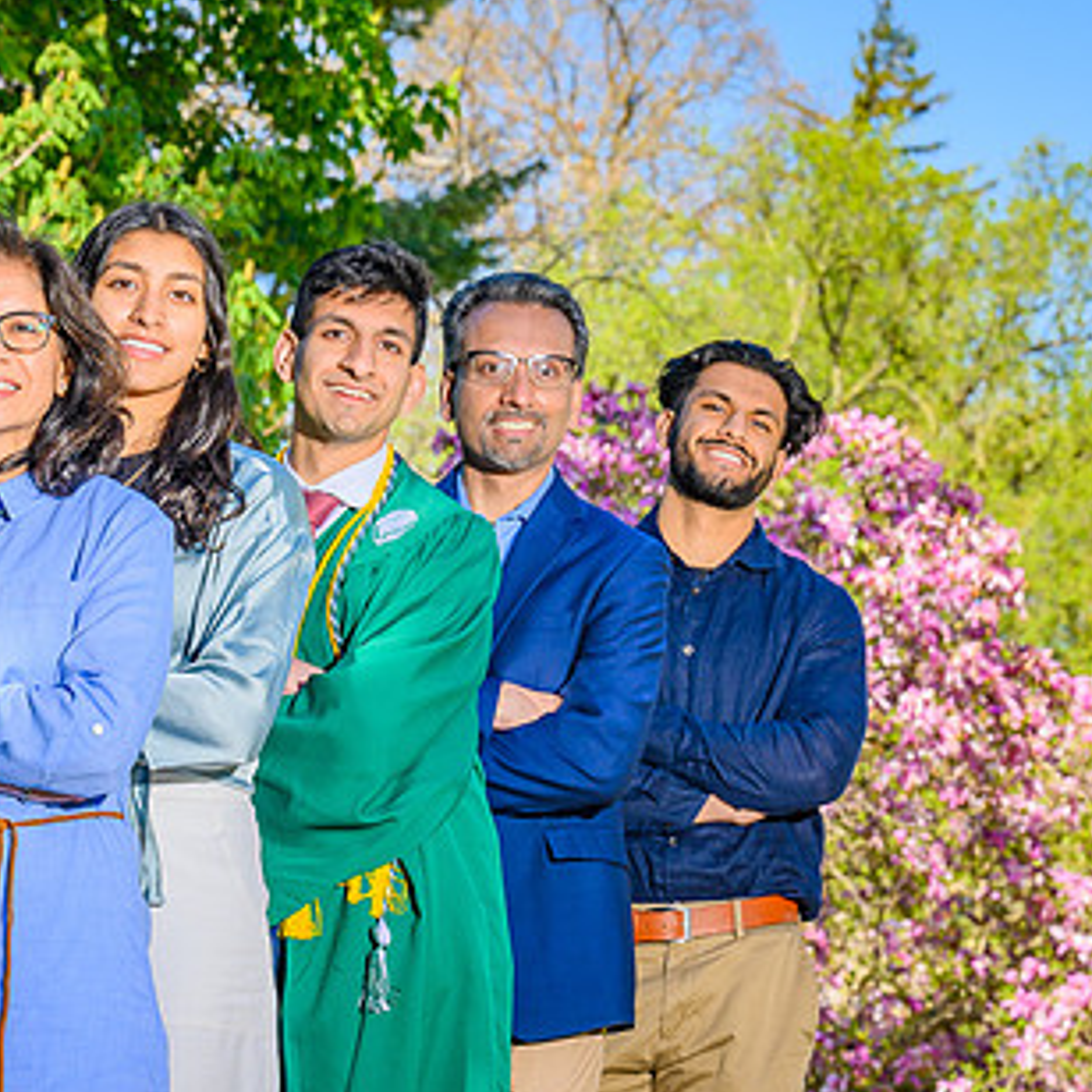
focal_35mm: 137
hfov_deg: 12.7
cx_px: 454
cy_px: 576
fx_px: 4890
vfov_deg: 12.7
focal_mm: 70
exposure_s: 1/200
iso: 100
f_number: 7.1
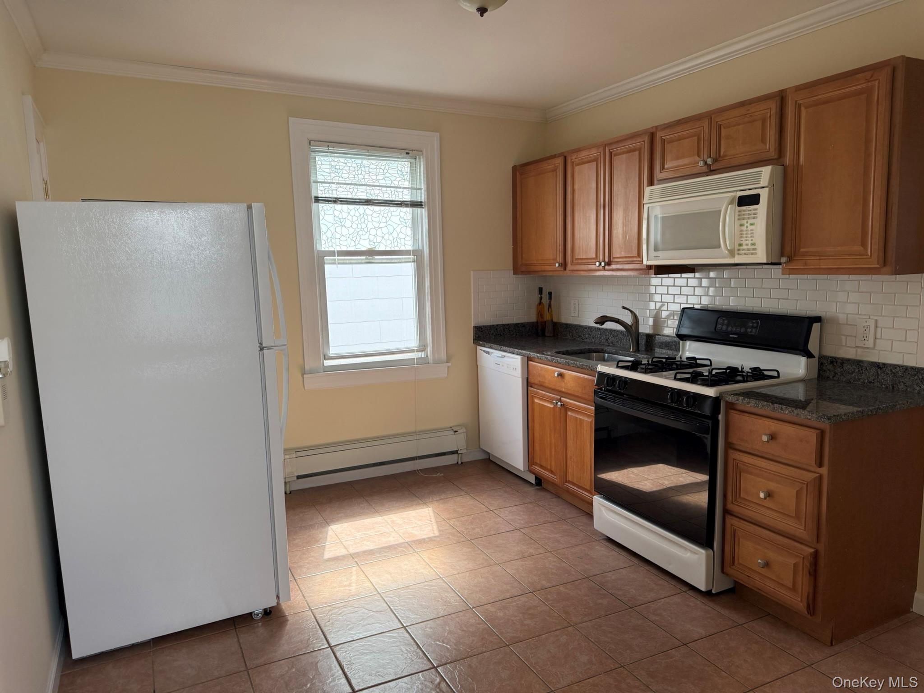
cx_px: 462
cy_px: 346
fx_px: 641
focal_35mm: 24
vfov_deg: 56.8
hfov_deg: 71.6
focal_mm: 6.76
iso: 160
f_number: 1.78
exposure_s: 1/238
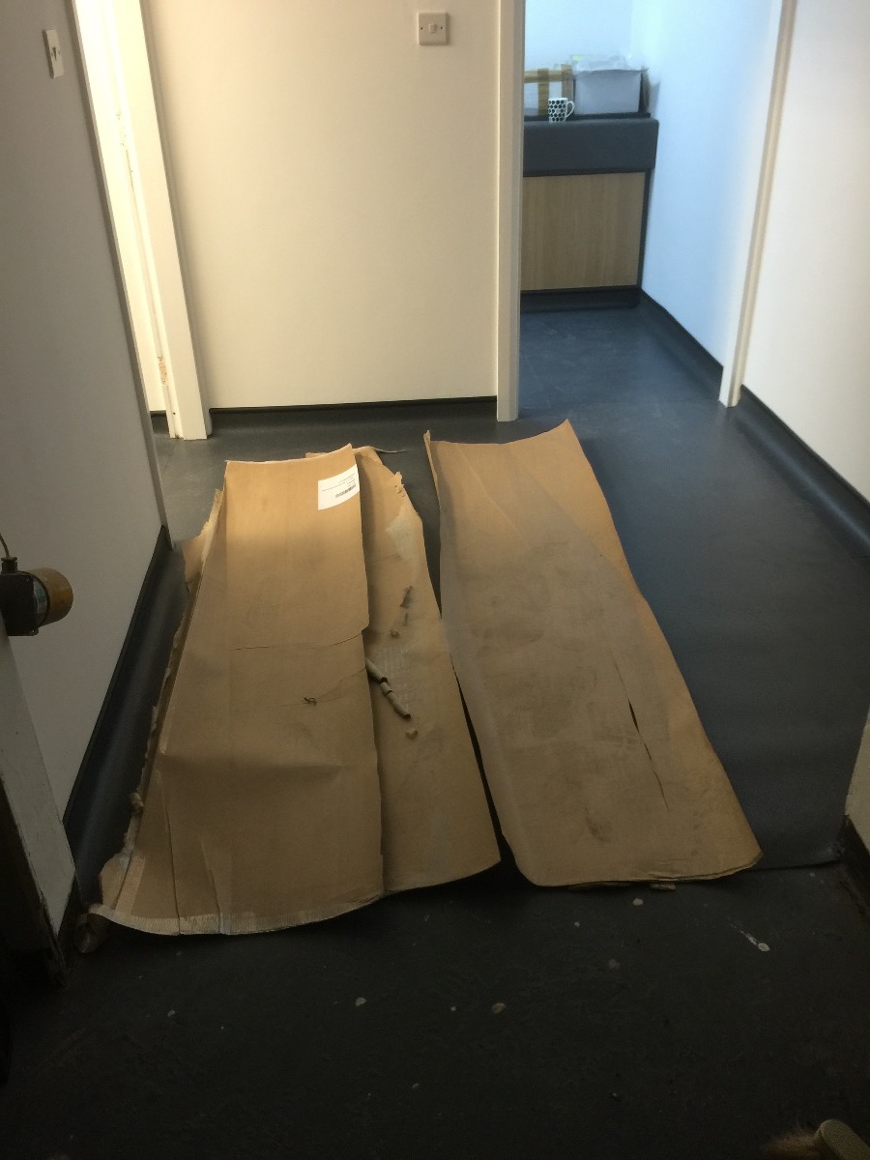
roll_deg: +1.8
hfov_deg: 48.2
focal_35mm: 29
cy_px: 580
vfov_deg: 61.7
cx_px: 435
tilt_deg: -29.7
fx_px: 972
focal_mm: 4.15
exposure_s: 1/17
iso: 50
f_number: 2.2
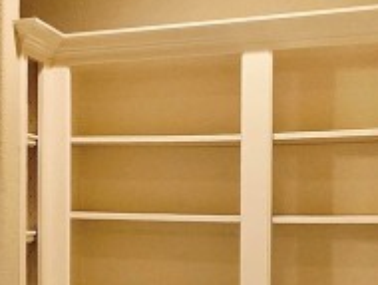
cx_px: -72
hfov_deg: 25.1
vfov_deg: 20.9
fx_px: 765
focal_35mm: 70
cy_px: 209
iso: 400
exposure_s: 1/60.2
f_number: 2.2
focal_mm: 2.2
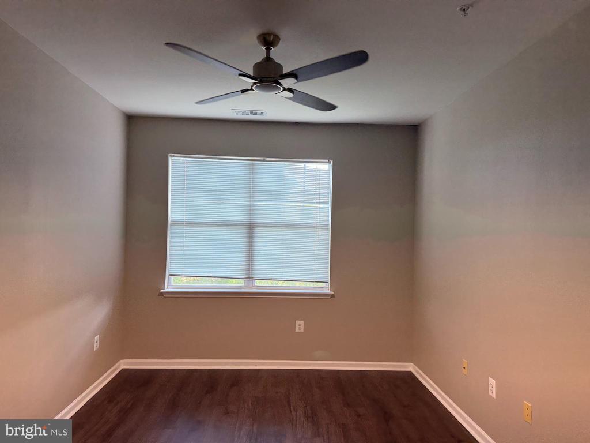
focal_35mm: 24
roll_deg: -1.4
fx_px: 409
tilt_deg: +1.0
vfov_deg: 56.8
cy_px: 222
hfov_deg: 71.6
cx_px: 295
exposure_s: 1/120
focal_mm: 6.76
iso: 125
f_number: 1.78
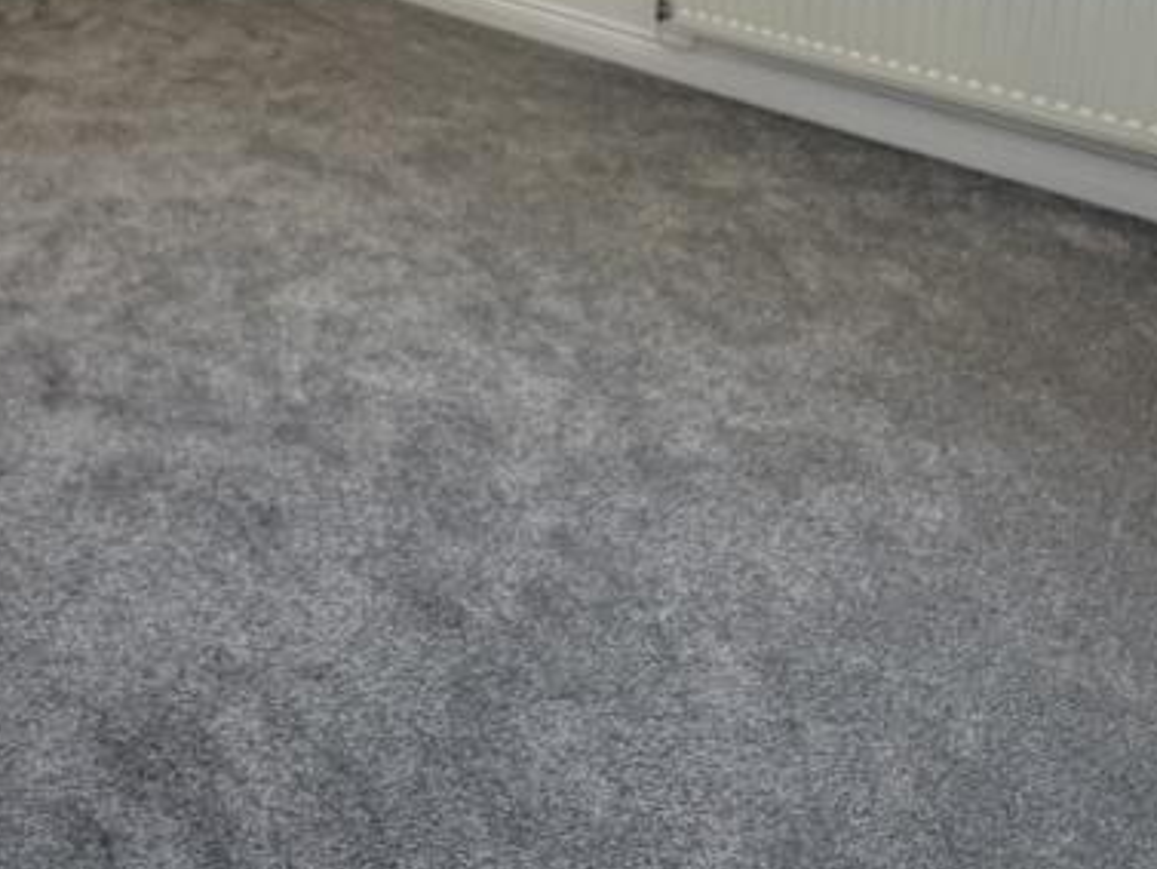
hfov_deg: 46.6
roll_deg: +0.6
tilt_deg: -9.0
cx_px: 246
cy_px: -240
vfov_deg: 30.4
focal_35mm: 38
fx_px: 1271
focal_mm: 2.22
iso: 160
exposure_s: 1/100
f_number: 2.2
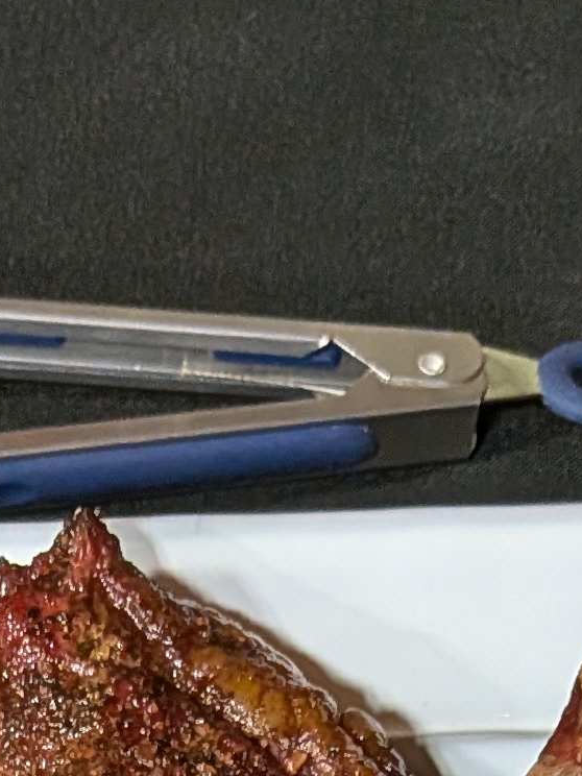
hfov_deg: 11.5
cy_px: 1777
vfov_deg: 12.5
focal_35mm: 129
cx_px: 122
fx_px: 2892
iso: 328
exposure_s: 1/100
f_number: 1.7
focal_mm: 4.53
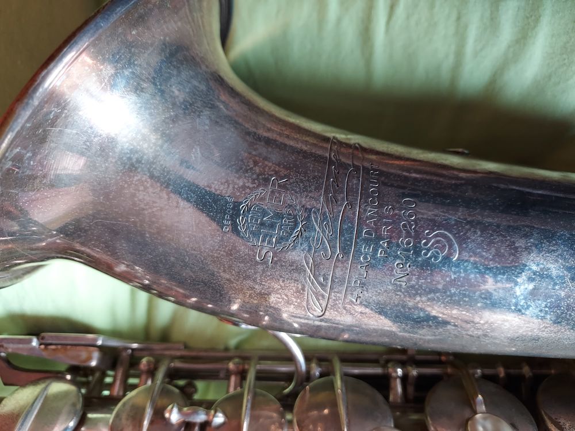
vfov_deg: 56.8
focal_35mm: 24
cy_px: 216
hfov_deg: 71.6
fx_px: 399
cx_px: 288
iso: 320
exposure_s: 1/33
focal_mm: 4.6
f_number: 1.8
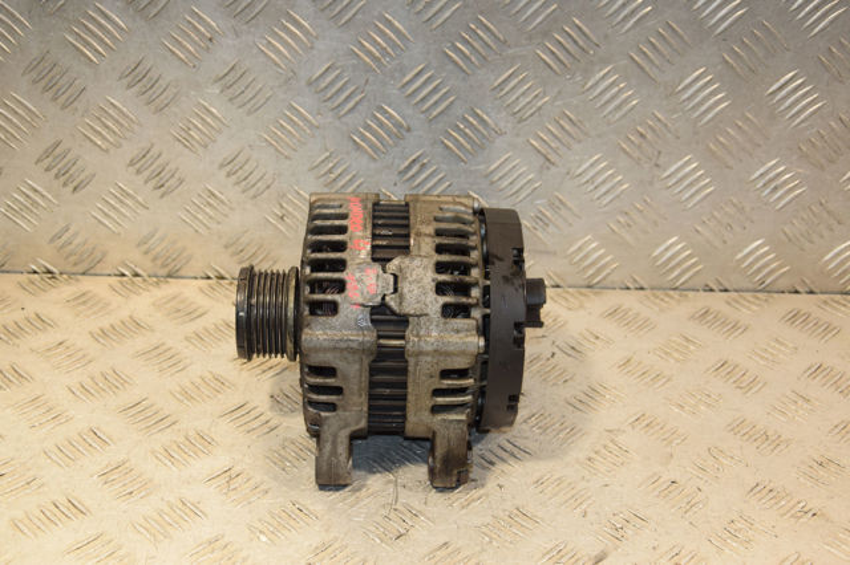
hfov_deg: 35.1
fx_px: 1345
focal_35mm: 57
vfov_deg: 23.8
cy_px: 282
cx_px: 425
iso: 800
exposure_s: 1/200
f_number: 5.6
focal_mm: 38
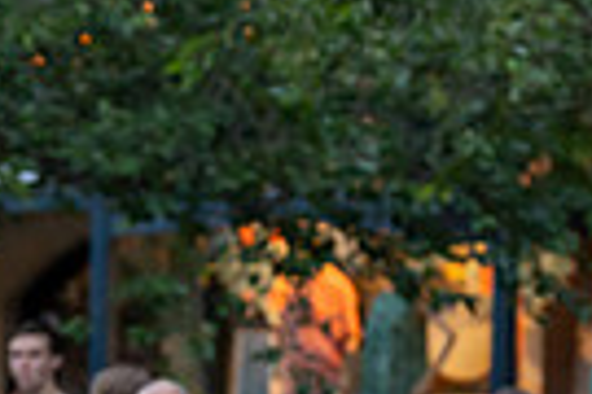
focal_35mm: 343
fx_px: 5640
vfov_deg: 4.0
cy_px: 725
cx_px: 259
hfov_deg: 6.0
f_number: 3.5
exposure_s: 1/800
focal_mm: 80
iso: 2000
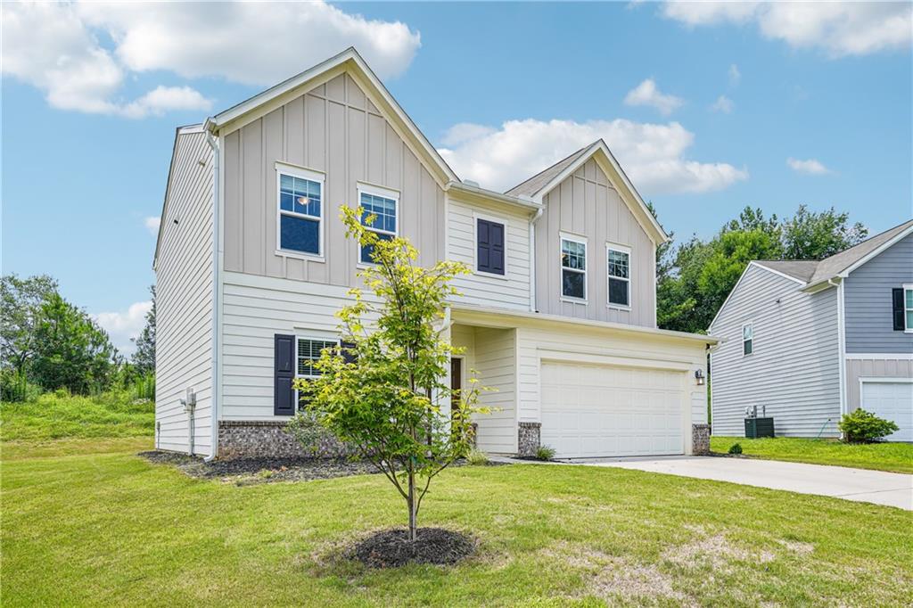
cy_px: 304
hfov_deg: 78.6
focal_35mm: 22
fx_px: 558
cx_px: 456
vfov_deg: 57.2
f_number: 8
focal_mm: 22
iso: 100
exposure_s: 1/100
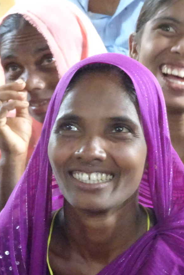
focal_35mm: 292
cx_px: 76
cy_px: 157
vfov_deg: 7.1
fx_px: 2237
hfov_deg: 4.7
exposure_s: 1/30
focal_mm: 29.57
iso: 3200
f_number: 5.6
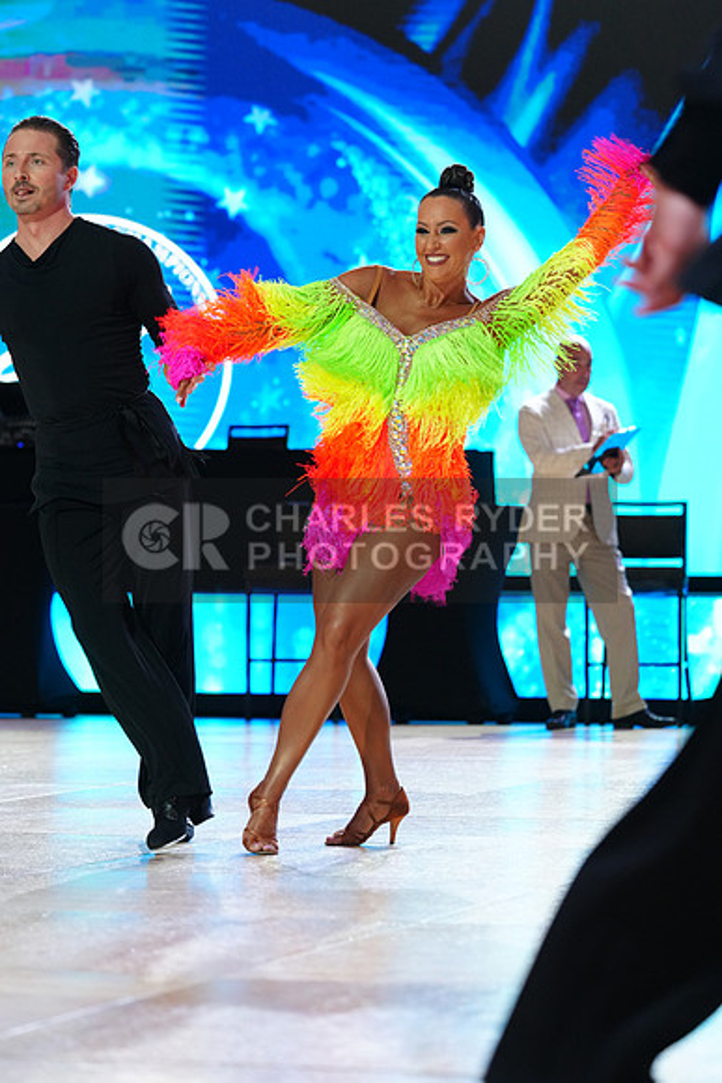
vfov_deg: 15.6
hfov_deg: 10.5
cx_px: 361
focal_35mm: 131
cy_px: 542
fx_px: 3938
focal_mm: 131
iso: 2500
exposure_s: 1/320
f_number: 4
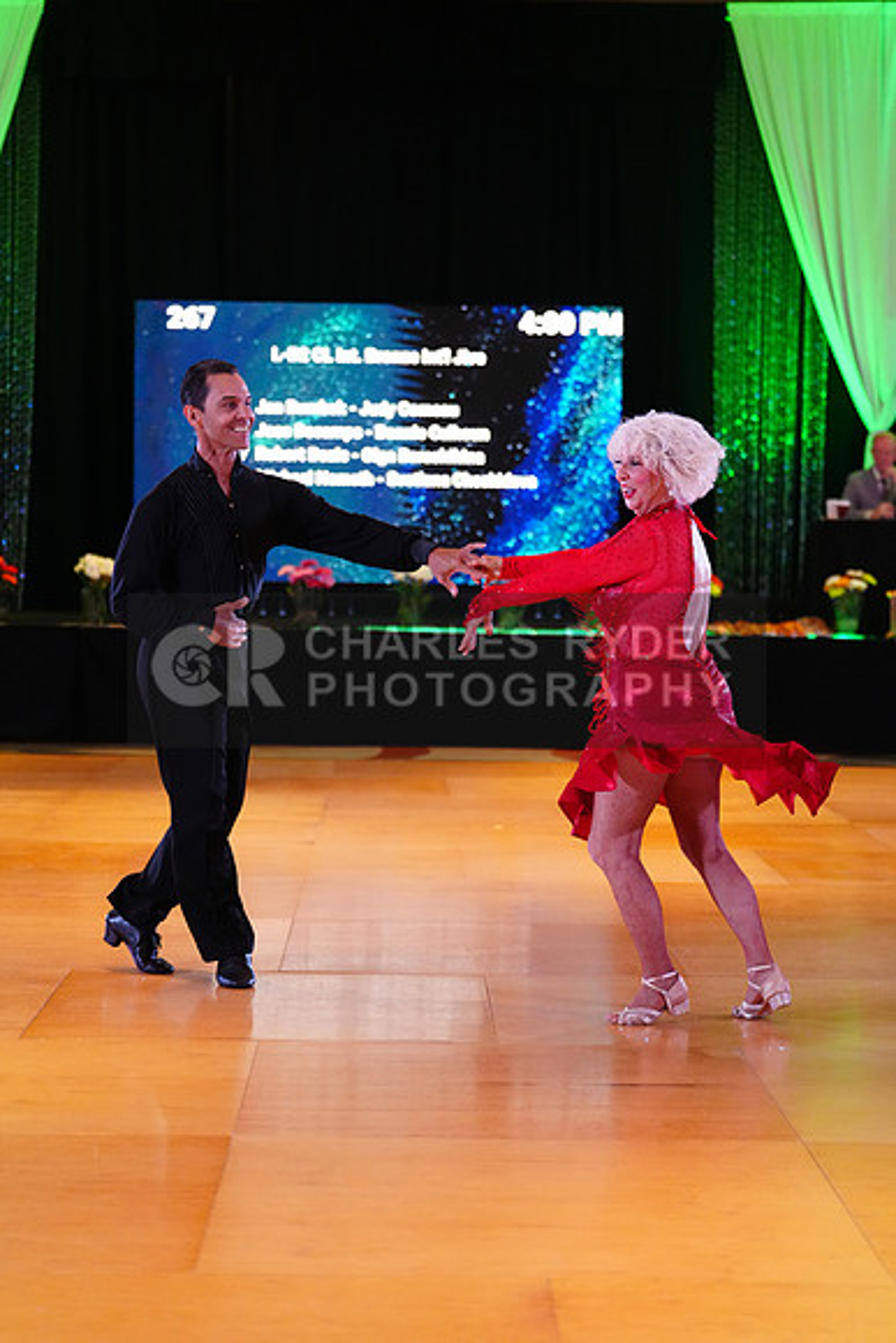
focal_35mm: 78
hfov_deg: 17.5
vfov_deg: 26.0
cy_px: 672
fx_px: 2910
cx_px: 448
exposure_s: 1/400
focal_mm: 78
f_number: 2.8
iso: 5000
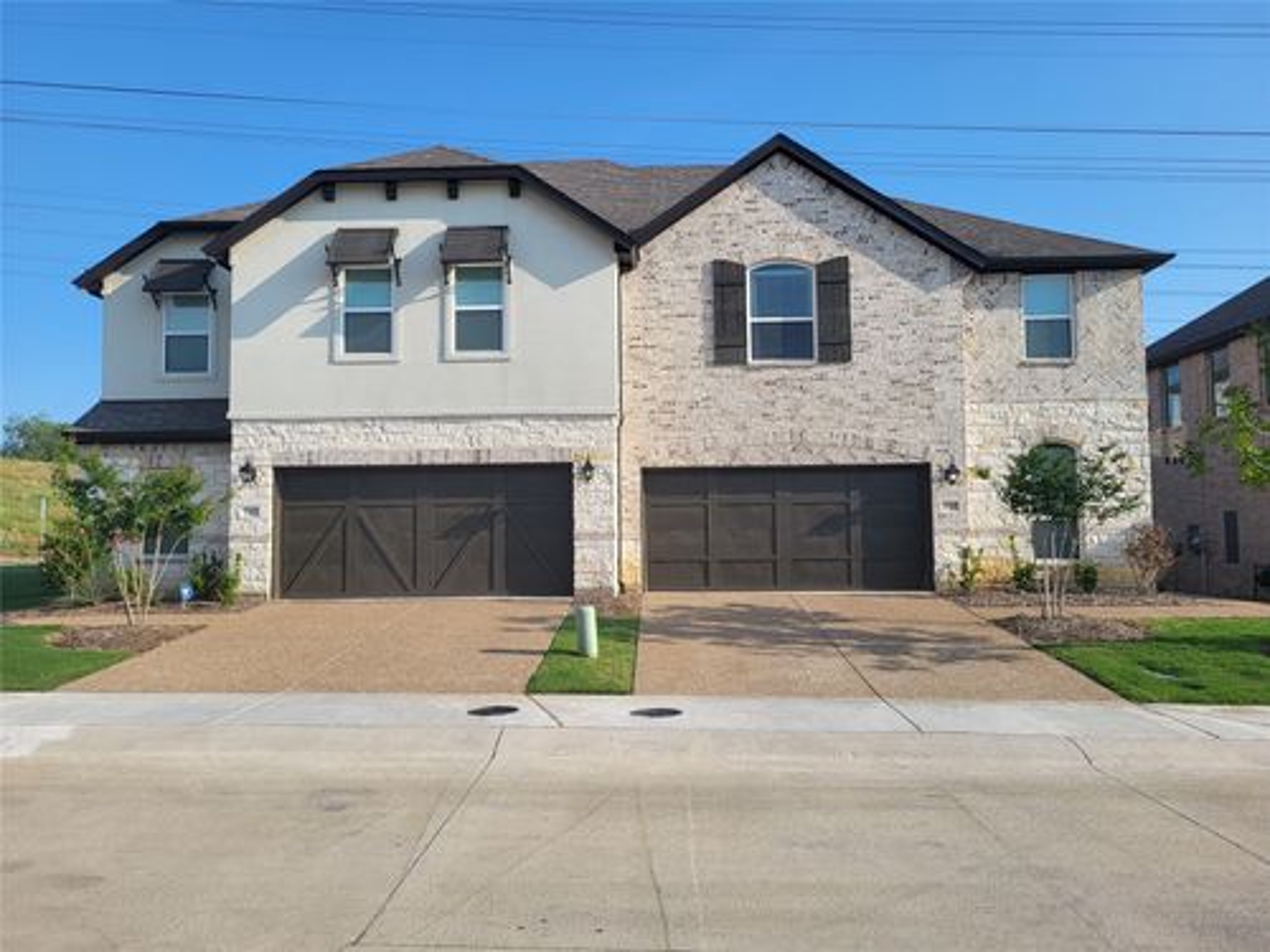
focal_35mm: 26
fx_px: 954
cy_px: 476
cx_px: 635
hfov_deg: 67.3
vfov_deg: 53.1
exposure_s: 1/1799
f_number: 1.8
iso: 40
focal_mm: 5.4
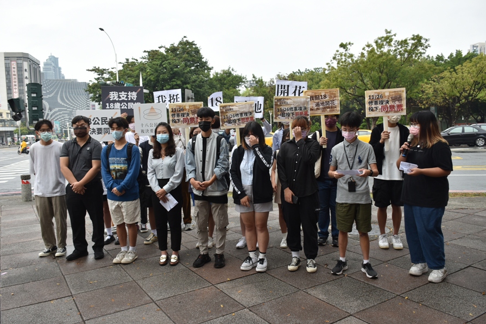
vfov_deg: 46.4
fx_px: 378
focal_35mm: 28
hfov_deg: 65.5
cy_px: 160
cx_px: 237
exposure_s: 1/125
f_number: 5.6
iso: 125
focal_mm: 18
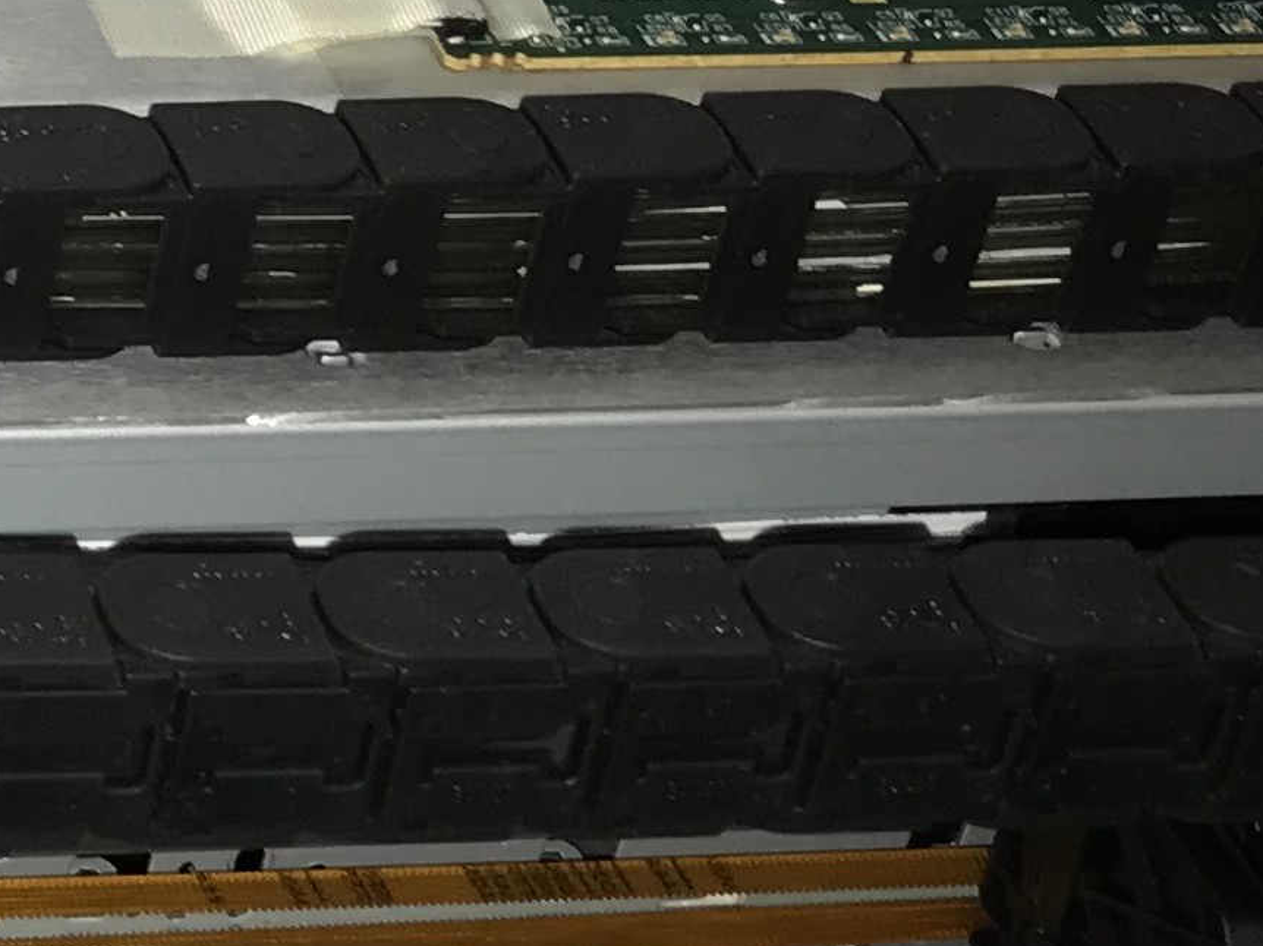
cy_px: 18
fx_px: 4778
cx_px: -908
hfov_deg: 13.7
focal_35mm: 131
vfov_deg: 11.2
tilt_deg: -34.0
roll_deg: -2.5
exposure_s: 1/23
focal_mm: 3.99
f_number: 1.8
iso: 20
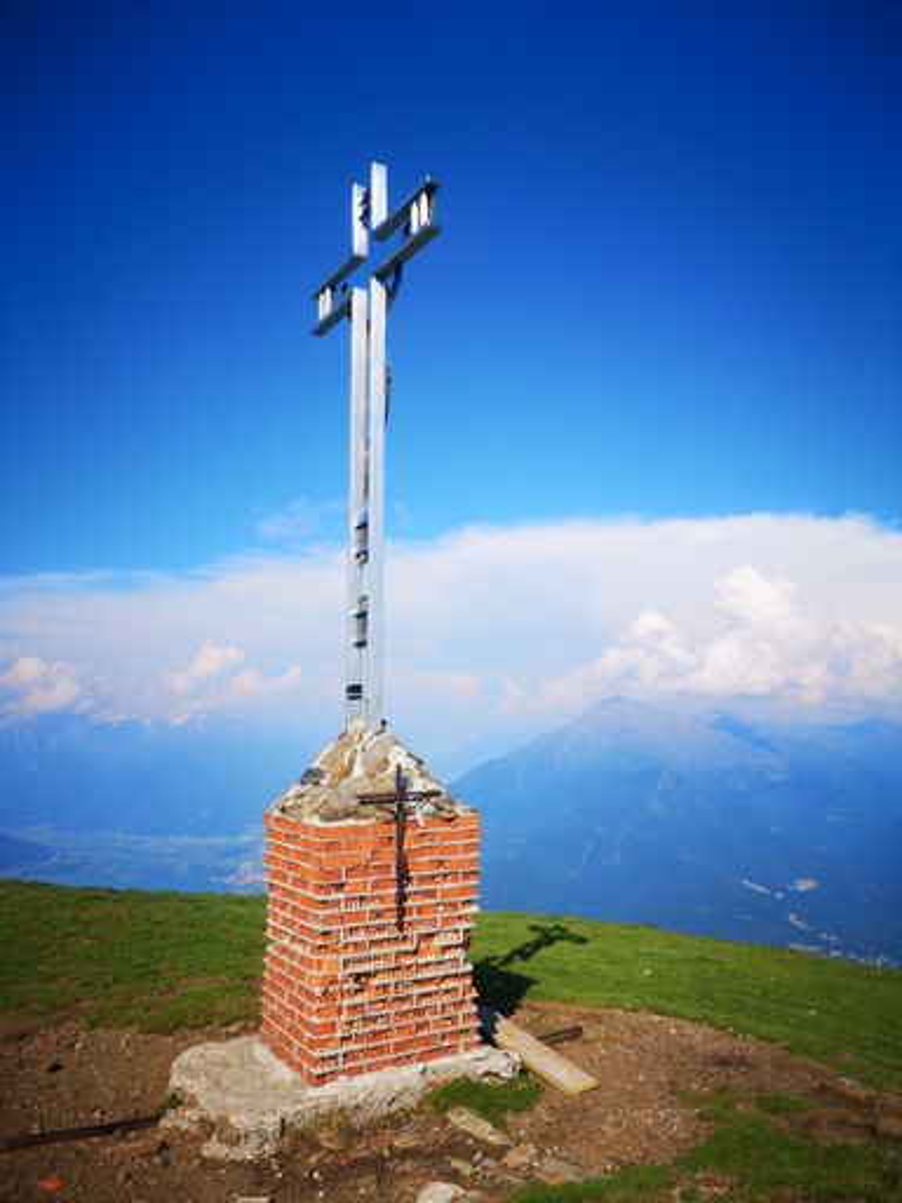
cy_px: 602
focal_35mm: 27
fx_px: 938
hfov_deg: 51.4
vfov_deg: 65.3
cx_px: 451
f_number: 1.8
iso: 50
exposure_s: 1/2183
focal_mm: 3.95
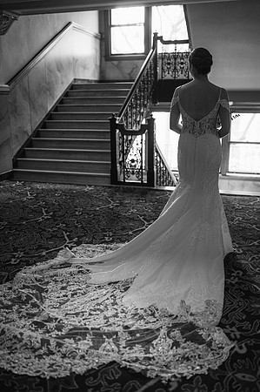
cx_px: 130
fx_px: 380
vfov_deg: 54.5
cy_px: 196
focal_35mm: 35
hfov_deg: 37.8
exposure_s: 1/400
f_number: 1.4
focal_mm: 35
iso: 400
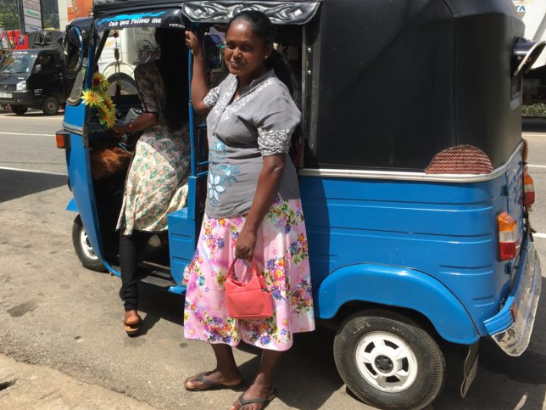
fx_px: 568
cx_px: 242
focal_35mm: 36
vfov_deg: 39.6
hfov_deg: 51.2
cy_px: 188
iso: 25
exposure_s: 1/1304
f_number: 2.2
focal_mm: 4.15
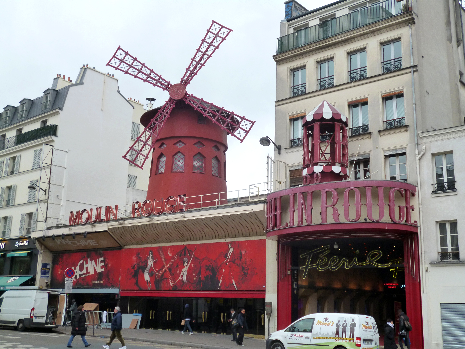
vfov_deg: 35.1
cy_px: 174
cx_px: 232
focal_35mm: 41
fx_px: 551
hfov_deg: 45.8
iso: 160
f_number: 3.7
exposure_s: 1/200
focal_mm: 7.3
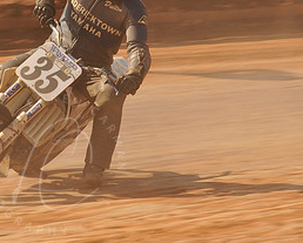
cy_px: 56
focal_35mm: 421
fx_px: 3780
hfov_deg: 4.6
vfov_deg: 3.7
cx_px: 54
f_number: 10
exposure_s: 1/400
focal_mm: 200
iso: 200
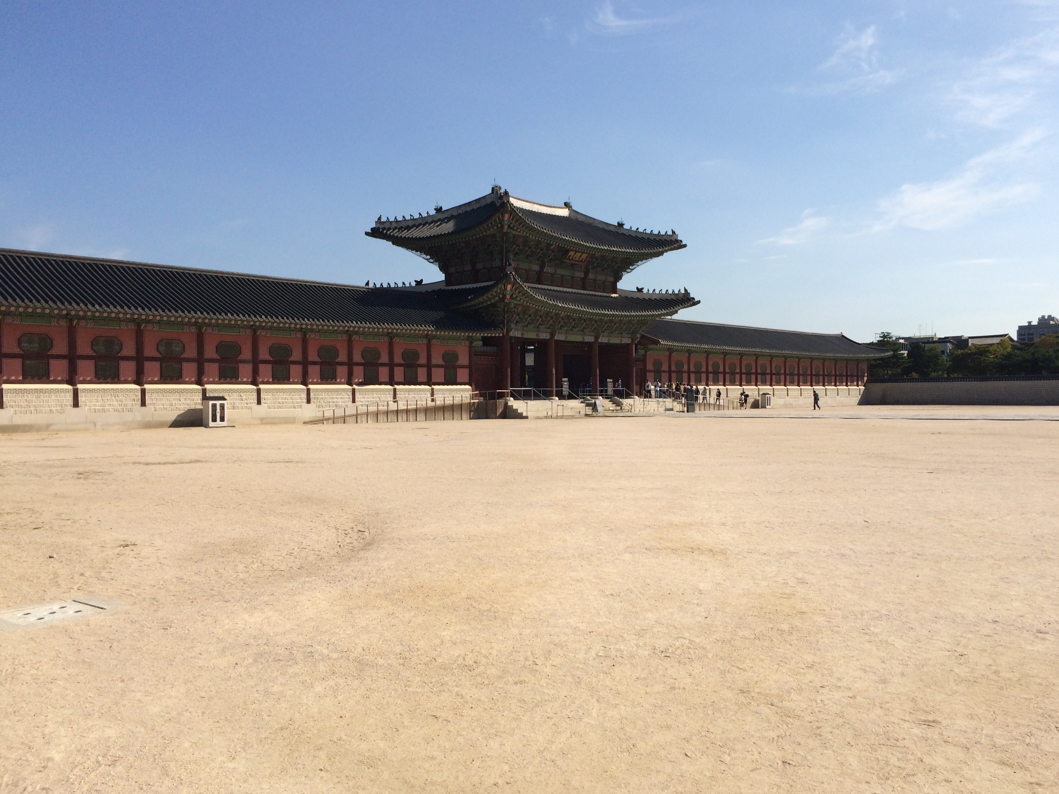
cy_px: 404
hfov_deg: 60.0
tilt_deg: -2.2
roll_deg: +0.3
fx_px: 918
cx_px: 541
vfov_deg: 46.8
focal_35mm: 30
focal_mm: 4.15
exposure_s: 1/4115
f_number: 2.2
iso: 32
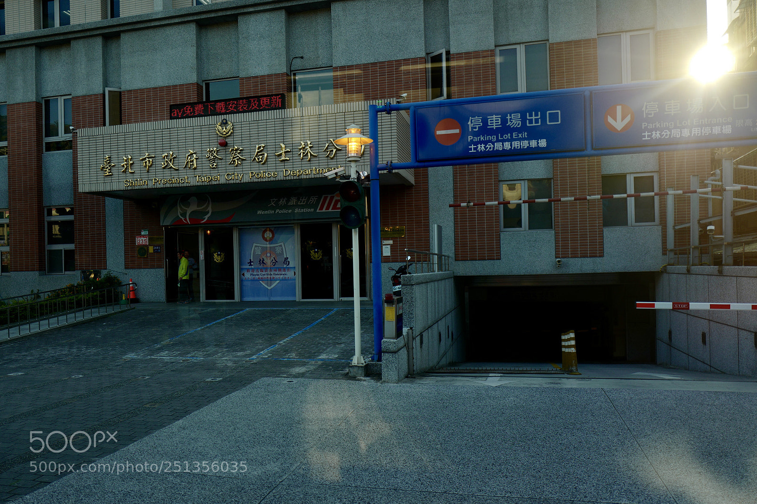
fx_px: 589
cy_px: 252
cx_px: 378
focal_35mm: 28
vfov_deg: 46.4
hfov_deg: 65.5
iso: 100
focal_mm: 28
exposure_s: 1/1600
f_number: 1.7
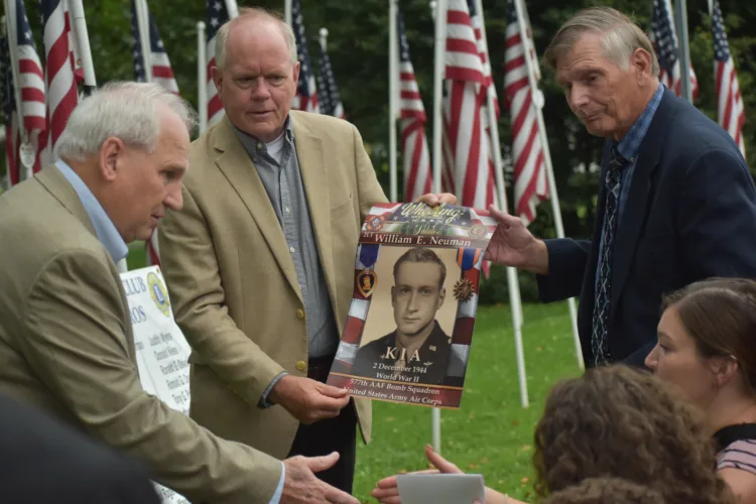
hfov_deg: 19.5
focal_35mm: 105
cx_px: 378
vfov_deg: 13.0
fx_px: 2205
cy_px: 252
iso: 450
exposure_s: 1/500
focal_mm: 70
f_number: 4.5
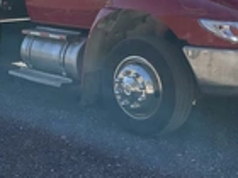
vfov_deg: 17.6
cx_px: 92
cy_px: 36
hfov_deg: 23.5
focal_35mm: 83
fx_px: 571
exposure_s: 1/1168
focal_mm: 3
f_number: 1.8
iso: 25
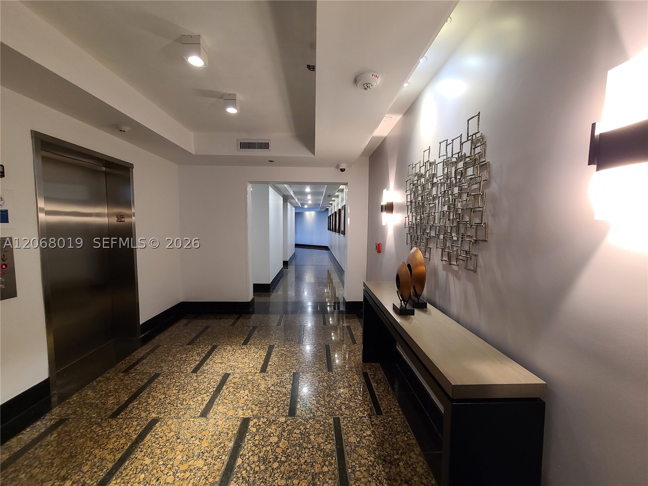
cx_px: 324
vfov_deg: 89.9
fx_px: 243
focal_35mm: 13
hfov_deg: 106.2
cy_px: 243
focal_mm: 2.2
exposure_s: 1/59
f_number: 2.2
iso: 400
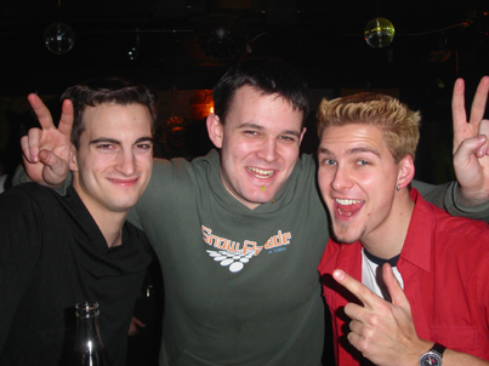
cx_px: 244
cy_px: 183
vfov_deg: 37.7
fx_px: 537
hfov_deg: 49.0
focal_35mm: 38
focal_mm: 7.8
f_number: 2.8
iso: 100
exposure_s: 1/30
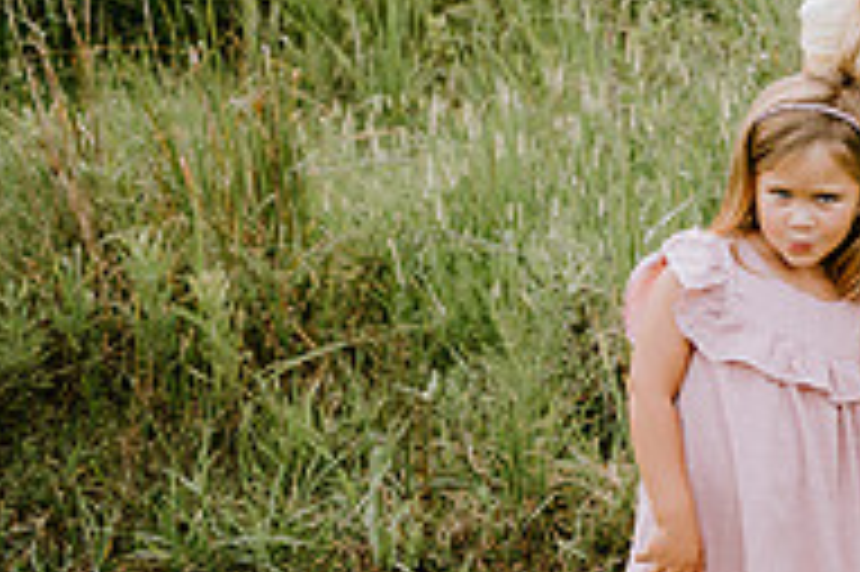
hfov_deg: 25.2
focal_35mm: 73
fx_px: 1742
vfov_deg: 18.6
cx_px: 1004
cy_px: 291
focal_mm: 24
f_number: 2.2
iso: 250
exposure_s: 1/250
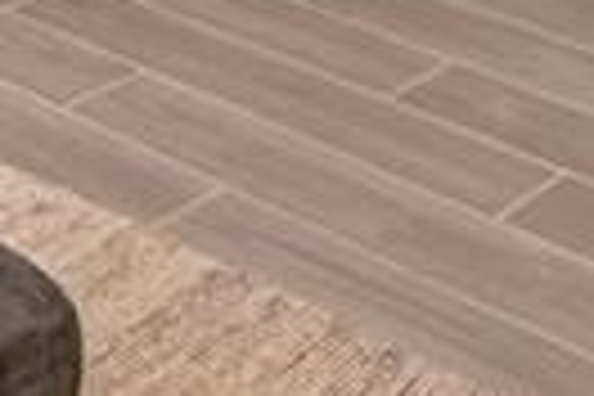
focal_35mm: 124
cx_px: 324
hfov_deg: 16.5
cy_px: -900
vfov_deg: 8.6
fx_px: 2046
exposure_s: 1/40
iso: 400
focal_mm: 16
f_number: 8
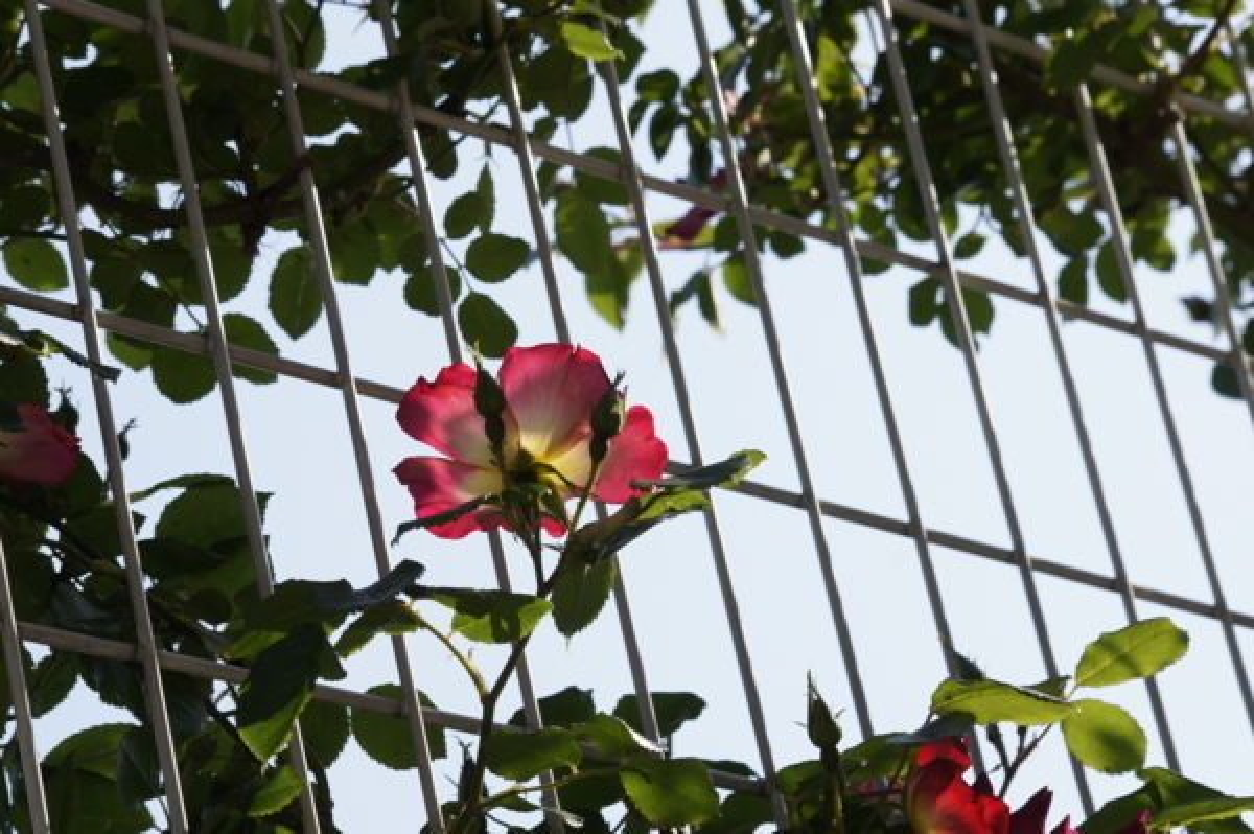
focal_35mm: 150
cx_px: 627
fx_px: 5221
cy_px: 417
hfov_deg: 13.7
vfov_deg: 9.1
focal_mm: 100
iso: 200
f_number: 13
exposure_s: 1/250
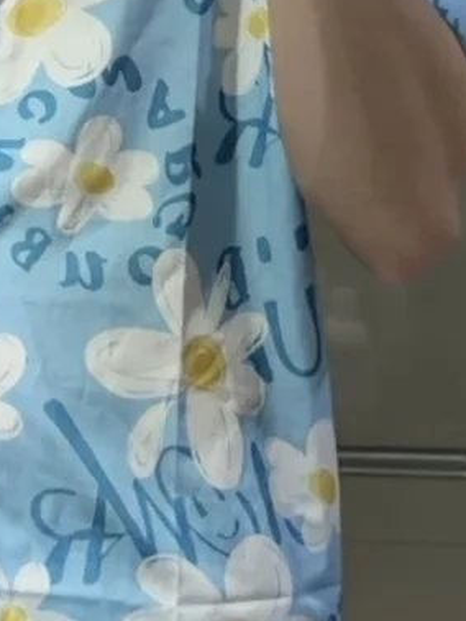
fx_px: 3071
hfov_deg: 8.6
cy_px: -493
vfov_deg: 10.8
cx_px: -44
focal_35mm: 171
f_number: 1.78
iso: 640
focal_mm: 6.76
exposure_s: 1/33
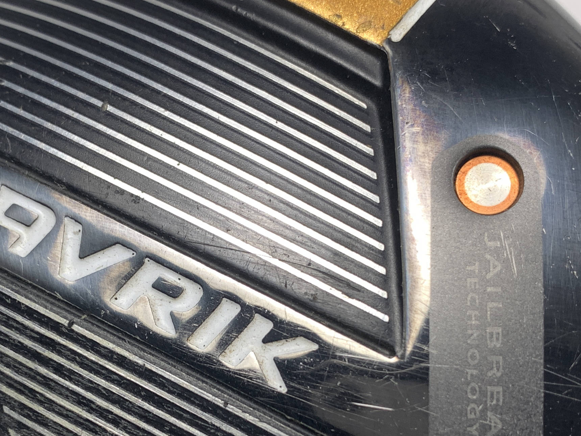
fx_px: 1024
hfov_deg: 31.6
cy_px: 341
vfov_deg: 23.7
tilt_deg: -67.1
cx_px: 249
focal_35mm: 61
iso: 25
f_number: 1.8
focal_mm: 4.25
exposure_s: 1/225
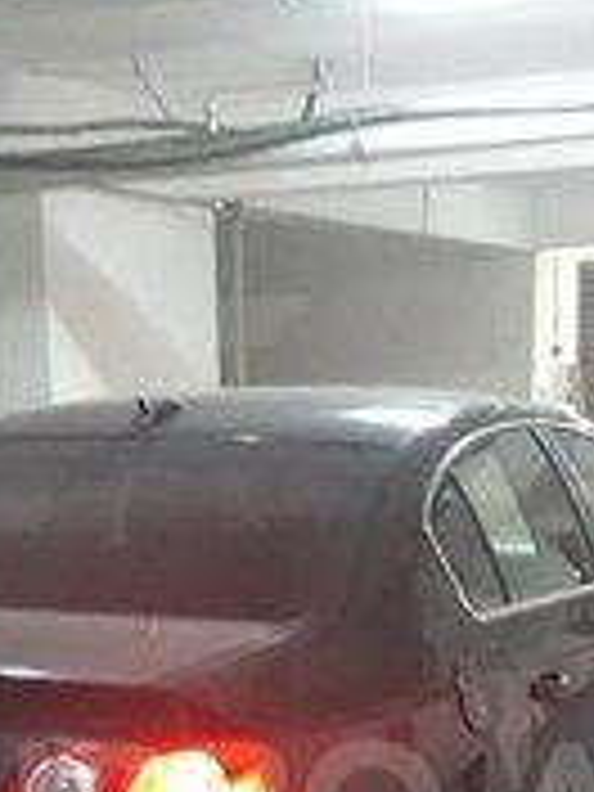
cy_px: 810
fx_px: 1739
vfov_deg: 24.4
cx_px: 284
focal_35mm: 76
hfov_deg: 19.4
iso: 500
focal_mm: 3.6
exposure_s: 1/20
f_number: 1.9
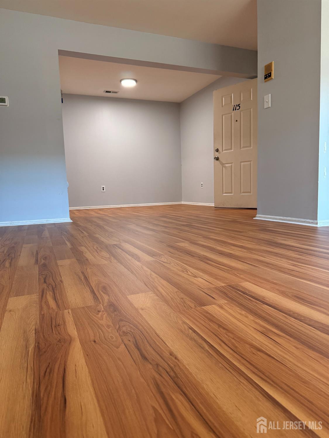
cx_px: 164
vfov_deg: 71.6
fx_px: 304
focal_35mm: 24
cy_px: 219
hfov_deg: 56.8
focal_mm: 6.76
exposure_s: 1/120
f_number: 1.78
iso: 320
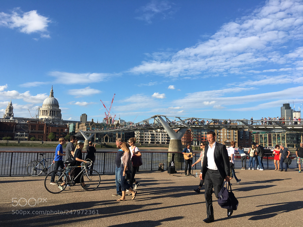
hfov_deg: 61.7
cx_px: 152
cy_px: 114
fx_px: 254
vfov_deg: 48.2
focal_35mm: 29
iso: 25
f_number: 2.2
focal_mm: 4.15
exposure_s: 1/1202
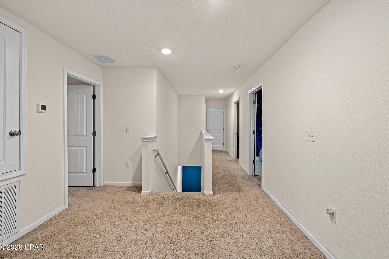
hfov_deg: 100.4
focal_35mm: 15
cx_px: 194
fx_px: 162
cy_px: 130
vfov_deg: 77.3
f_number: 10
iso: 500
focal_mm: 15
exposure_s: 1/3
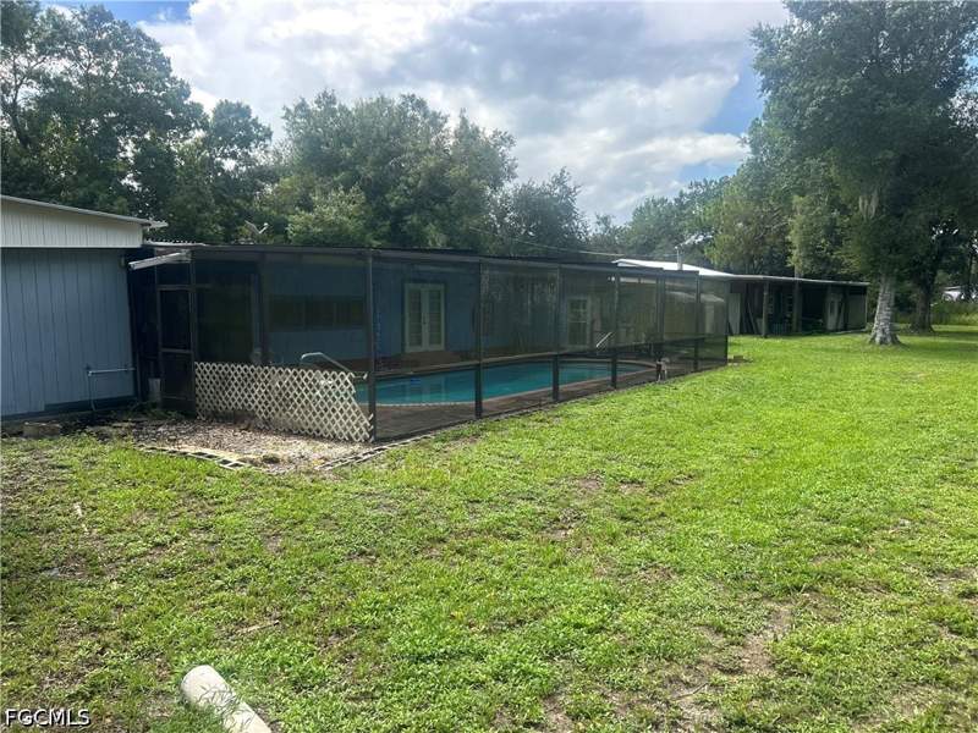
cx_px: 489
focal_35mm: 26
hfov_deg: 67.3
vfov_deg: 53.1
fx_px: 735
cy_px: 366
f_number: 1.5
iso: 50
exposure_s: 1/1377
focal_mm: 5.7
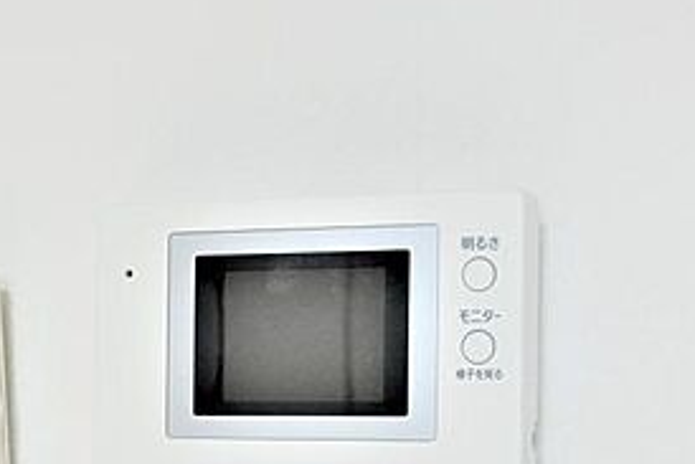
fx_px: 1622
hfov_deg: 24.2
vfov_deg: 16.0
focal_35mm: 84
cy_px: 439
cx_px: 294
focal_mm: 24
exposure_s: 1/60
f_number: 5.6
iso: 100
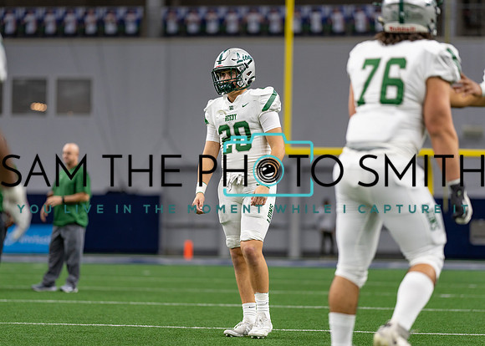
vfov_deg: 10.2
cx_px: 242
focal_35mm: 141
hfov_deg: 14.2
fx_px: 1948
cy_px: 173
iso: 640
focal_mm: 135
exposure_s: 1/1000
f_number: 1.8
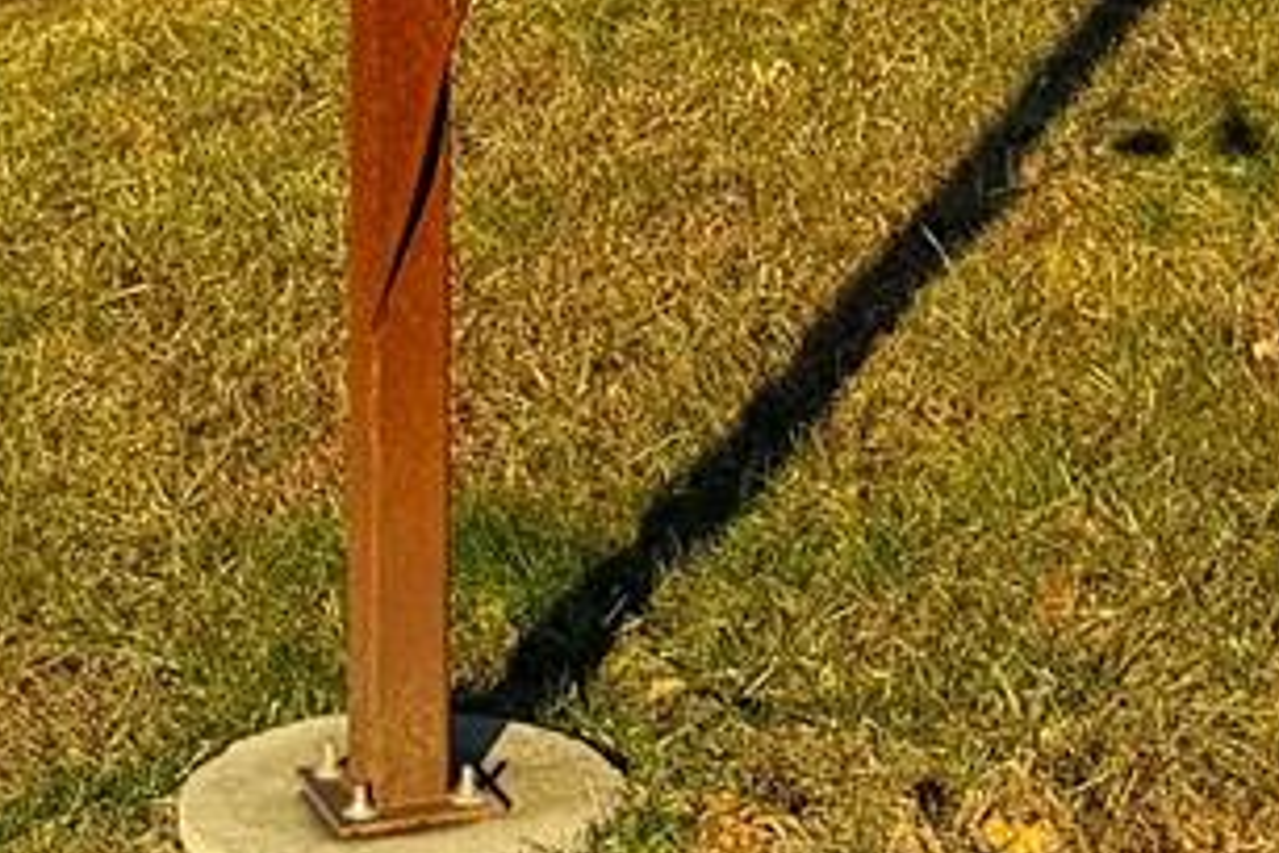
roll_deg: -0.5
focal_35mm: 167
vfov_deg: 7.7
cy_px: -1183
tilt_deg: -2.8
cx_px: 740
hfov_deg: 12.3
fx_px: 5933
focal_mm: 6.76
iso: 80
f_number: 1.78
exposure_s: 1/4673
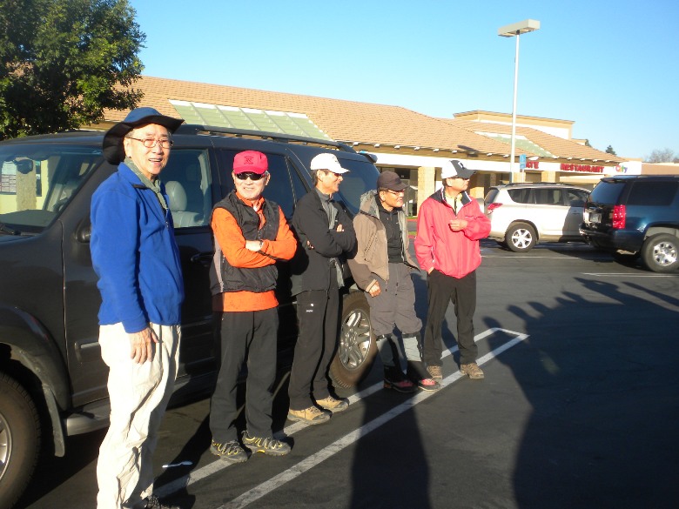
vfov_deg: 38.7
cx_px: 340
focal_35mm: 37
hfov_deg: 50.1
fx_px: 726
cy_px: 254
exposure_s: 1/514
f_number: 3.5
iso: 98
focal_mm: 6.6
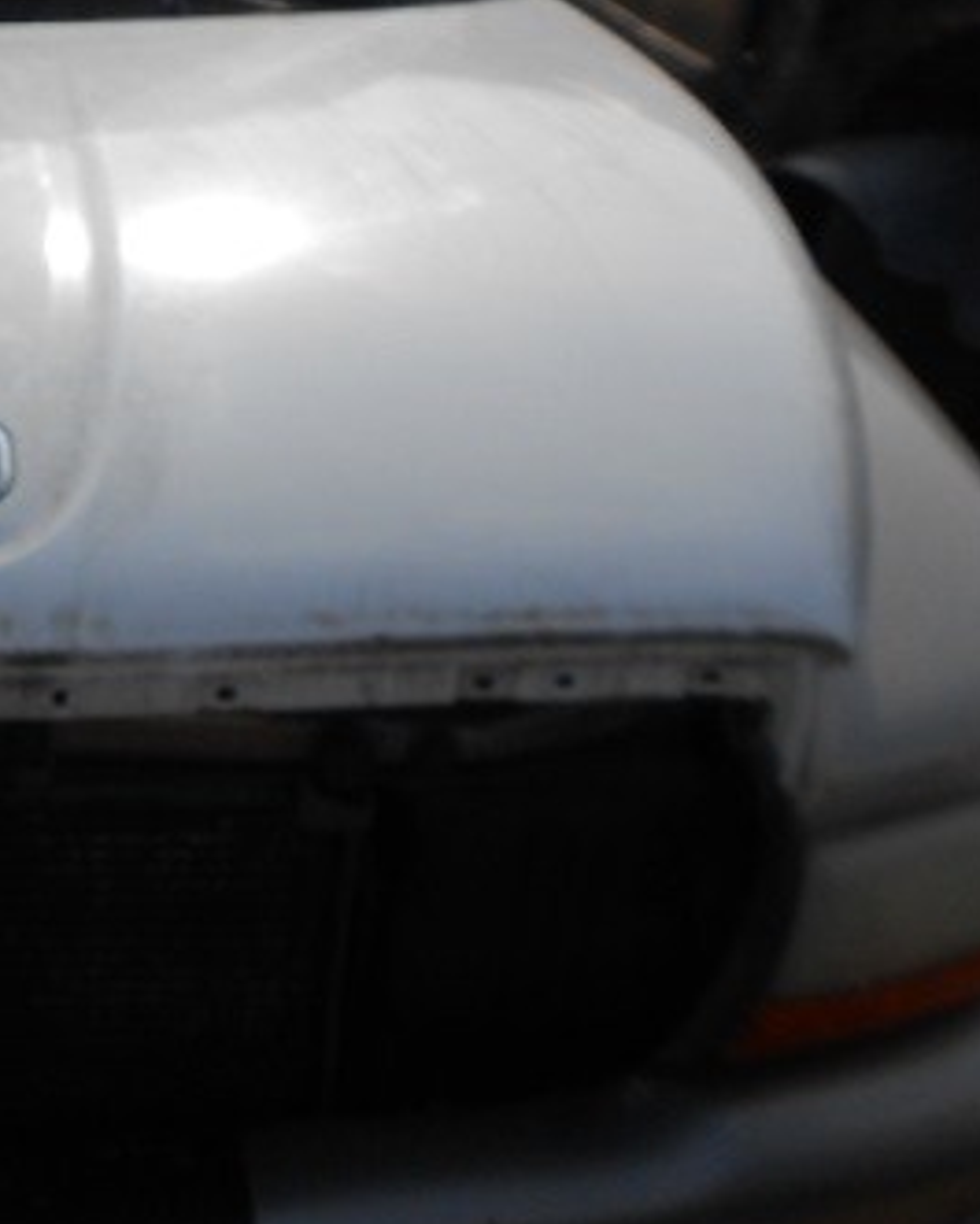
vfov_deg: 37.9
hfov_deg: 27.9
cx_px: -122
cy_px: 507
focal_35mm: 49
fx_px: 1776
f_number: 8
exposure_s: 1/320
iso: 80
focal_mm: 4.6
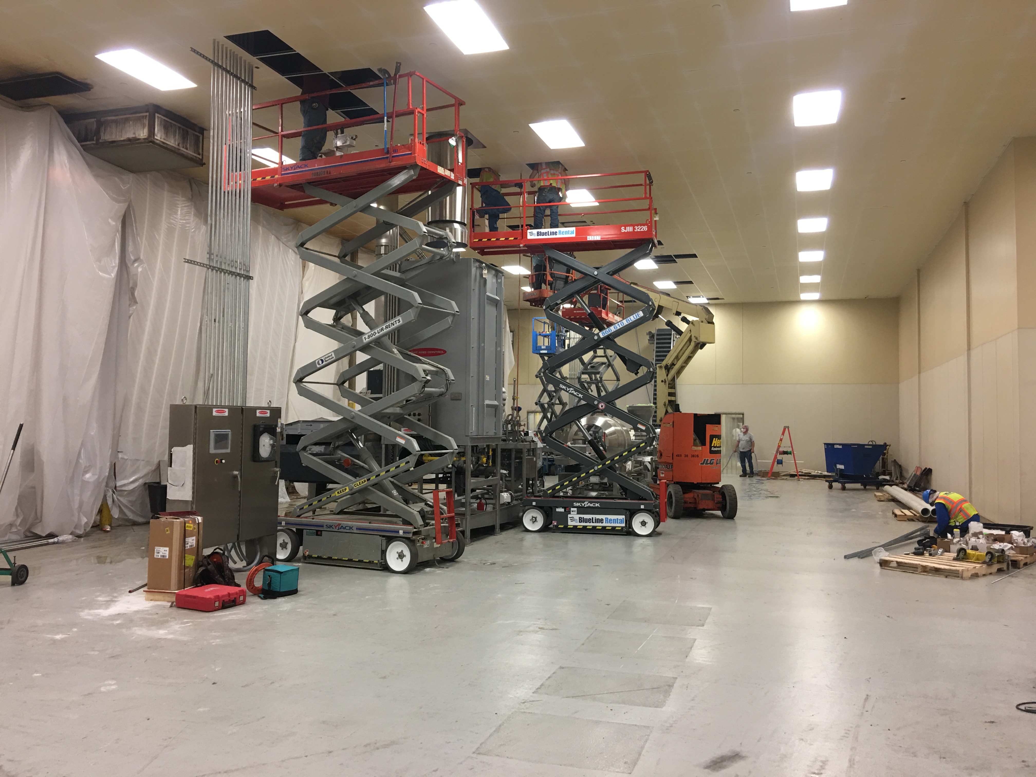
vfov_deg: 48.2
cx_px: 518
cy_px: 388
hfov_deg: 61.7
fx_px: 868
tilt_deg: +3.8
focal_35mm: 29
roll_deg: -0.3
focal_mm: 4.15
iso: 40
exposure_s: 1/15
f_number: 2.2
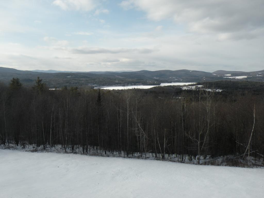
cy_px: 99
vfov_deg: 42.9
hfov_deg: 55.4
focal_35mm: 33
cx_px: 132
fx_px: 252
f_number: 7.1
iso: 64
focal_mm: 5.8
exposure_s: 1/223
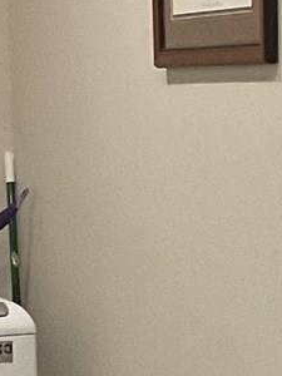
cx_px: -227
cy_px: 476
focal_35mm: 223
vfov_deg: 8.8
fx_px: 2422
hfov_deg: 6.5
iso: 160
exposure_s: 1/60
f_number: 1.8
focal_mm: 3
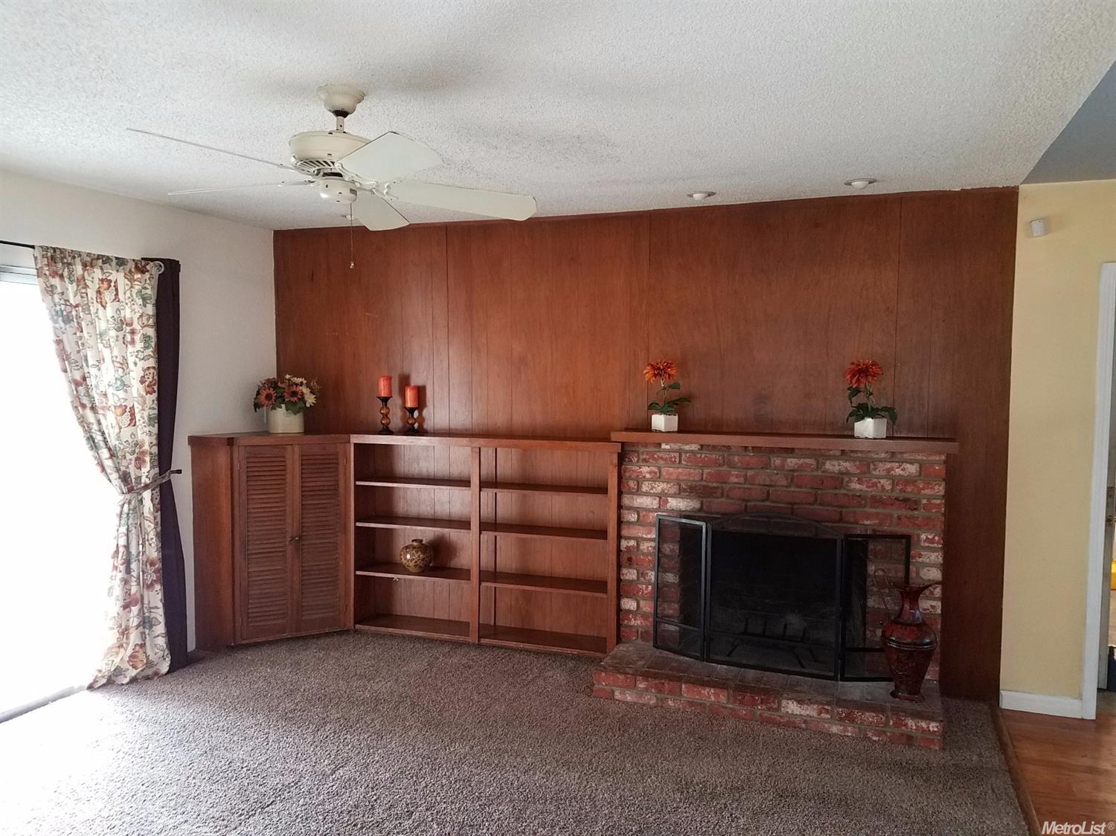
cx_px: 558
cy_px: 418
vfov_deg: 53.0
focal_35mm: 26
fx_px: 838
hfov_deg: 67.3
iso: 125
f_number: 1.7
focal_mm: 4.2
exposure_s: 1/14
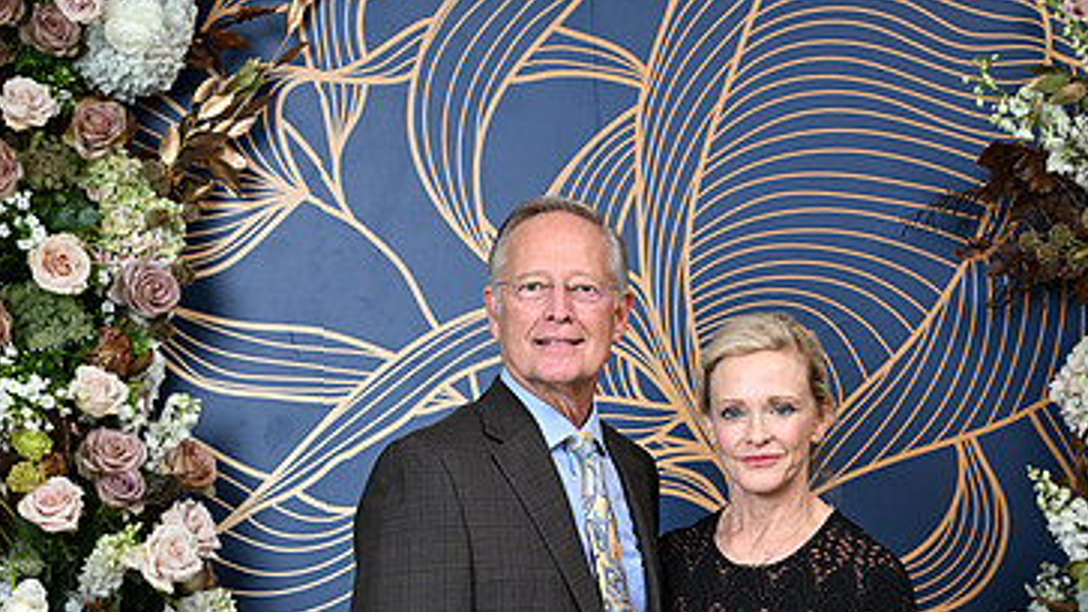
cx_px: 556
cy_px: 804
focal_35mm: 97
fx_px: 2798
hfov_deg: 22.0
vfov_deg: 12.1
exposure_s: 1/125
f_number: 5.6
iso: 125
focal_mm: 58
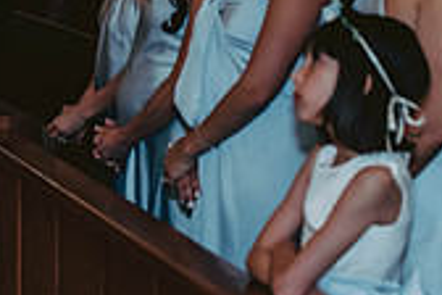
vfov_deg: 7.8
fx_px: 2124
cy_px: -112
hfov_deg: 11.7
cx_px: -79
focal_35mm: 173
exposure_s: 1/125
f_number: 2.8
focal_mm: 50
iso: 800
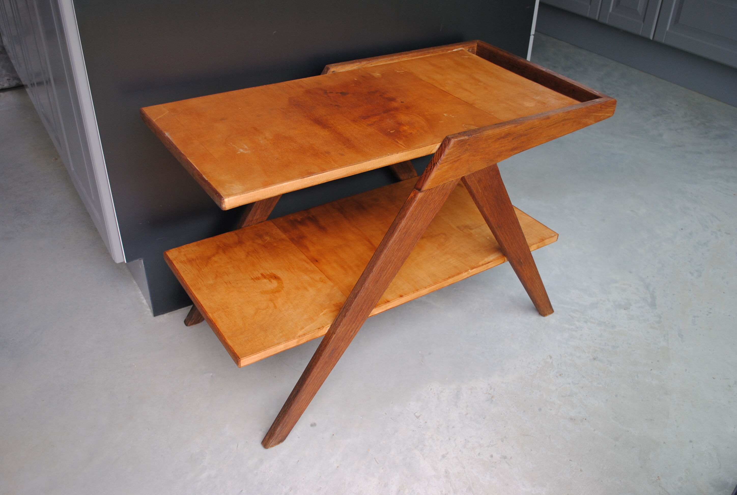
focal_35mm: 33
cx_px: 368
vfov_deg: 40.1
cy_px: 248
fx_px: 677
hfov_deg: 57.1
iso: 200
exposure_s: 1/80
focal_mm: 22
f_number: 4.5
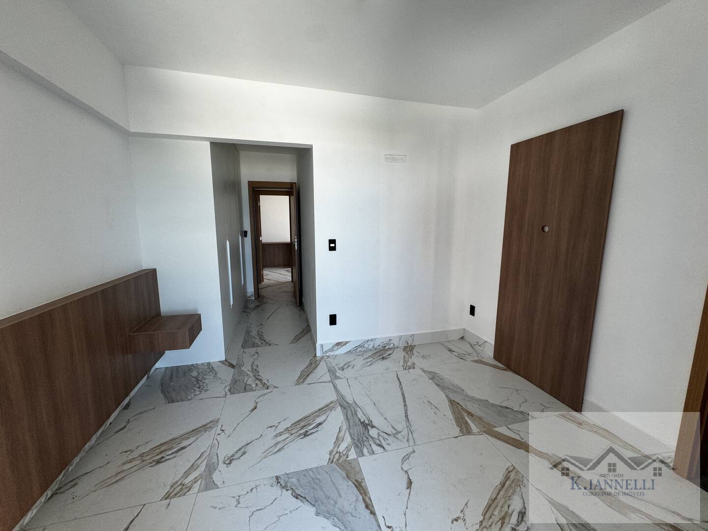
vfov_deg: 85.7
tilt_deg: -9.2
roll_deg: -0.1
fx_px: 286
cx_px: 354
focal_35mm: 14
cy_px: 266
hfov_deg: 102.1
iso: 125
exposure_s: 1/99
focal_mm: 2.22
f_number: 2.2
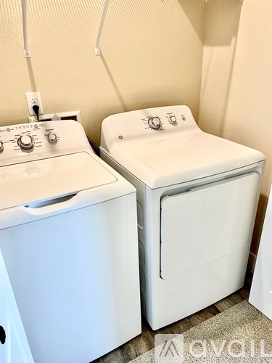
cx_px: 136
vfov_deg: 67.3
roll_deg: +1.9
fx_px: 272
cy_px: 182
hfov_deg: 53.1
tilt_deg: -25.3
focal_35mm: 26
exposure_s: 1/60
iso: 100
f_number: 1.6
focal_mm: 4.2
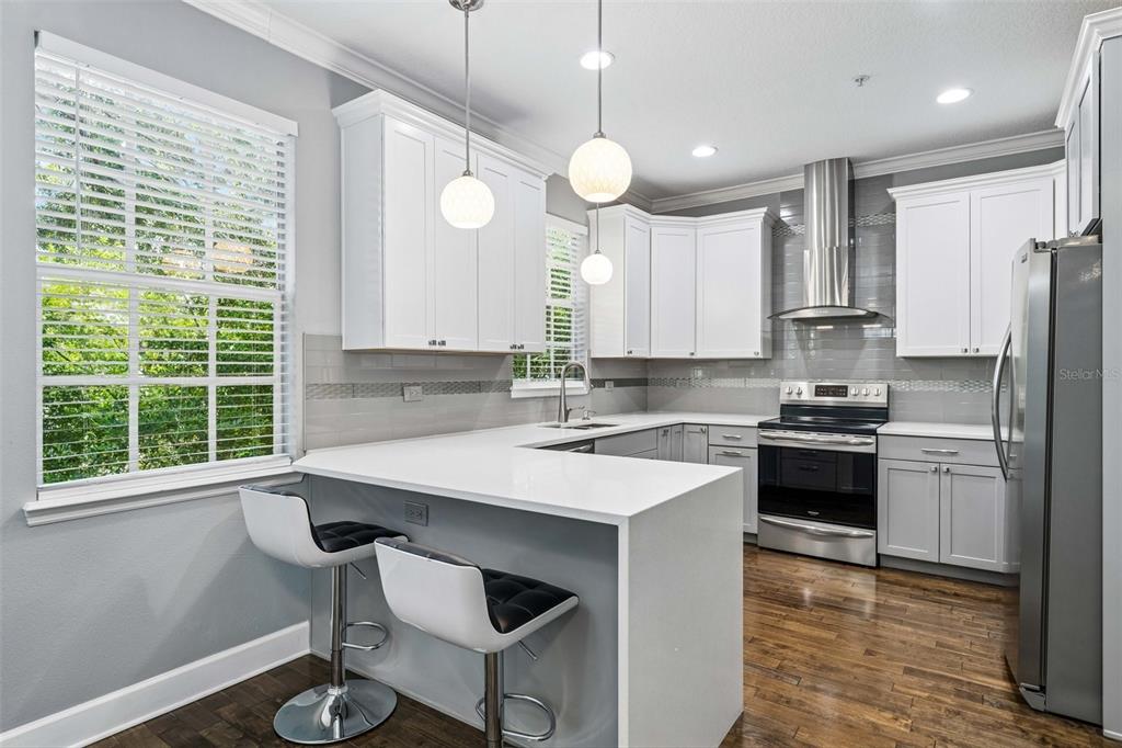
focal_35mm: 19
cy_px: 374
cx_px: 561
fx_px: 592
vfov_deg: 64.5
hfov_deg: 86.9
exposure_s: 1/60
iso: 800
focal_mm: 19
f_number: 8
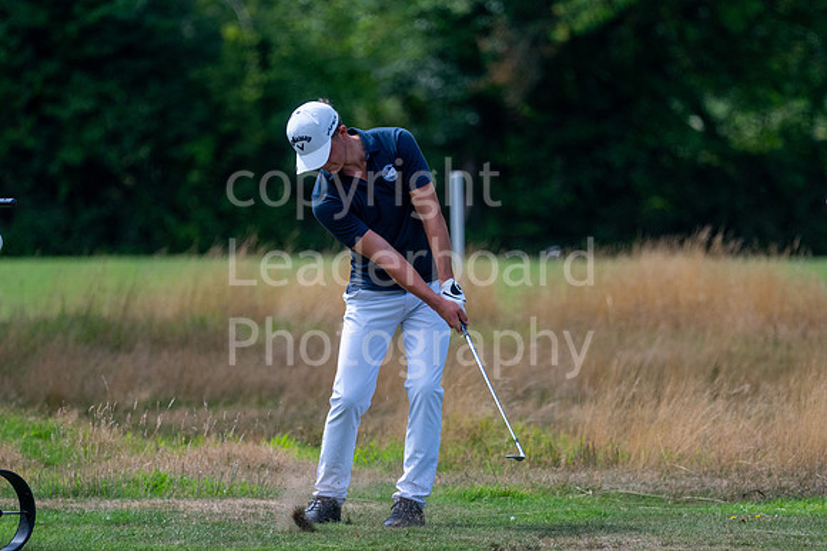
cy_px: 276
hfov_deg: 4.6
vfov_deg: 3.1
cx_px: 414
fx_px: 10331
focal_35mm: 450
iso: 640
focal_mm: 300
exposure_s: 1/4000
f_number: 4
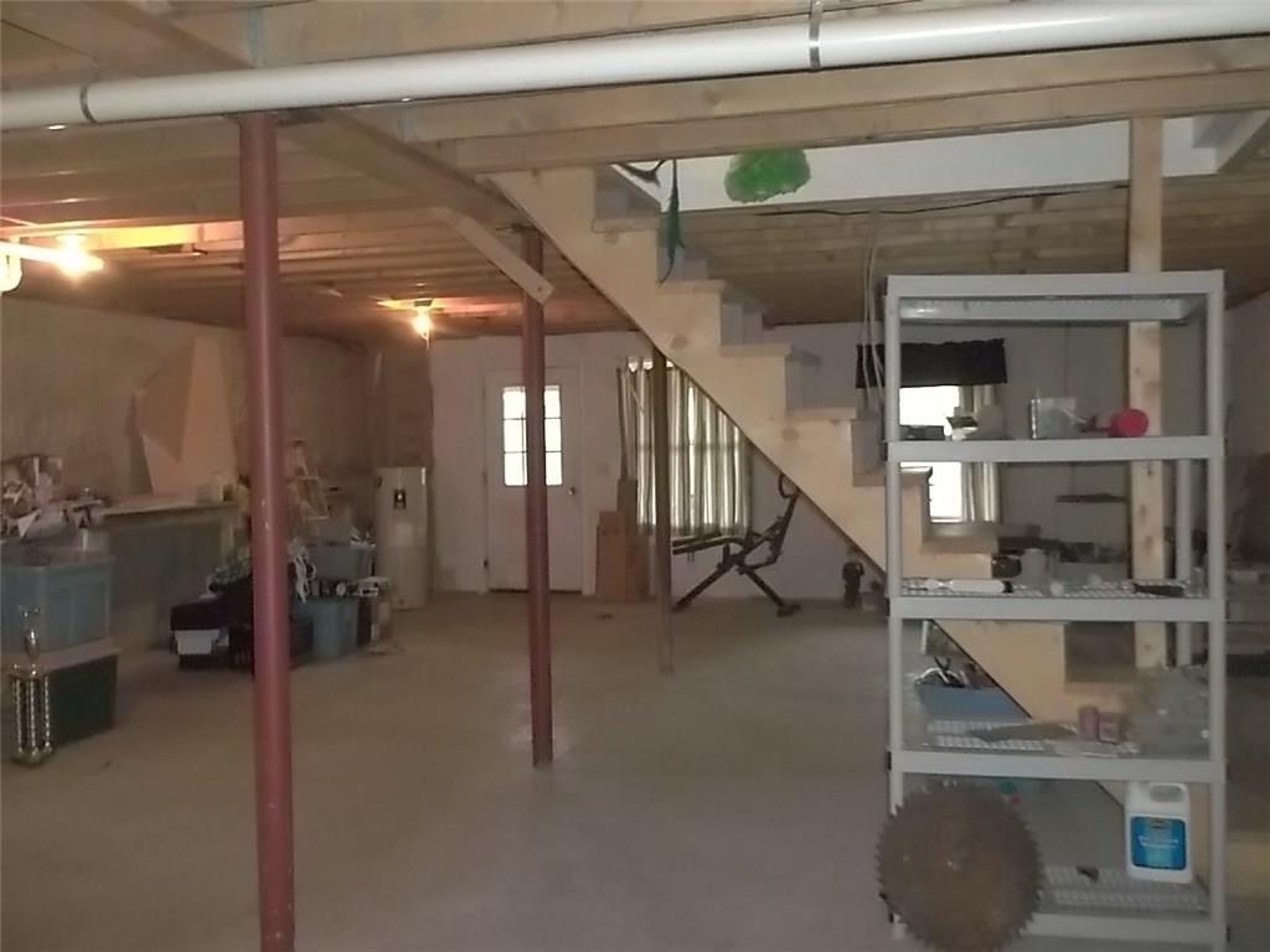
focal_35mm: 33
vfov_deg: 42.9
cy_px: 476
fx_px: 1211
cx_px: 635
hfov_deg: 55.4
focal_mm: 5.9
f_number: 3.3
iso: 400
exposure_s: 1/30
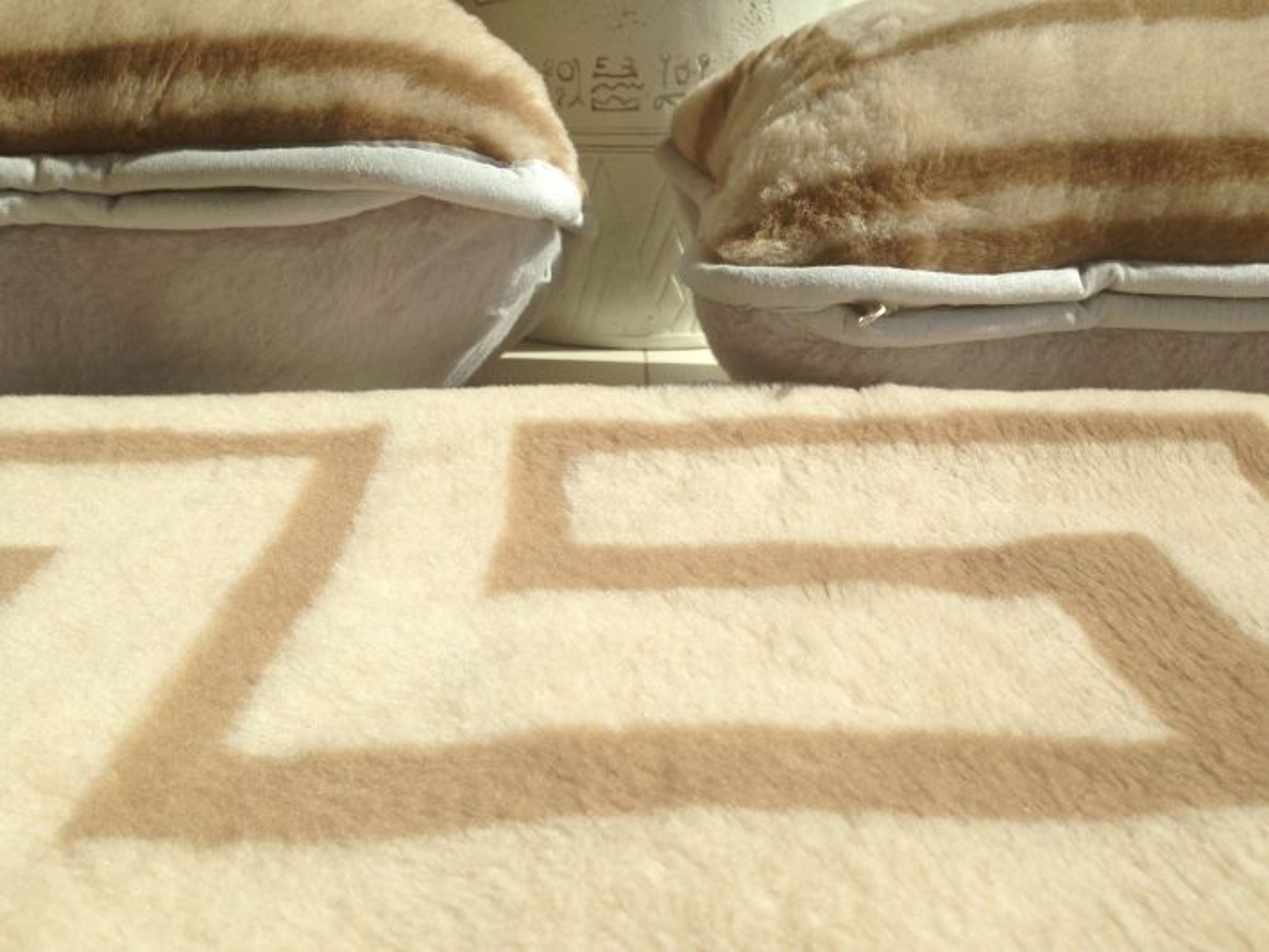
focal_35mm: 33
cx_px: 634
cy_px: 476
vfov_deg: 43.0
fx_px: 1210
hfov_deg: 55.3
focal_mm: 4.13
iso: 50
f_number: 2.4
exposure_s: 1/1808
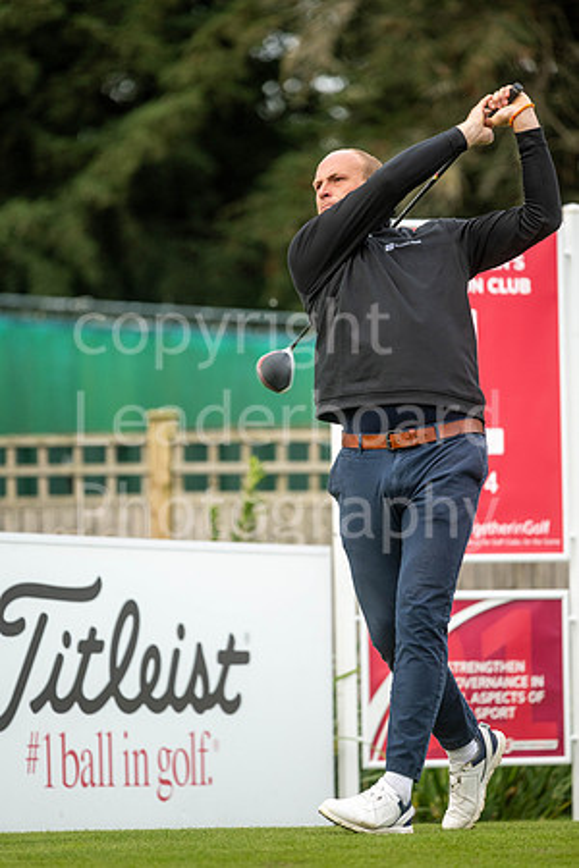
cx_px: 290
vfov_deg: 6.9
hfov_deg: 4.6
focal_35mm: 300
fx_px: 7237
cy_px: 434
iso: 640
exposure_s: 1/800
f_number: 4
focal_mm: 300
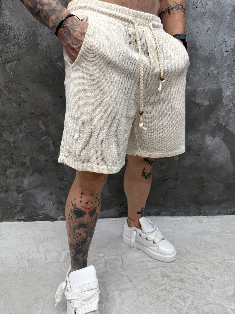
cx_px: 118
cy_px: 157
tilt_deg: -19.2
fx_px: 217
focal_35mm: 24
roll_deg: +1.7
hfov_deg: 56.8
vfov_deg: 71.6
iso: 50
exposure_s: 1/100
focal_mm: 6.76
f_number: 1.78
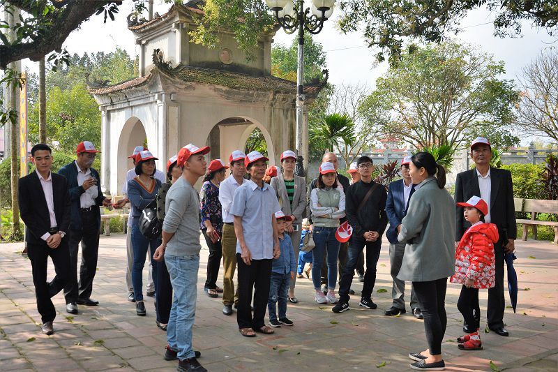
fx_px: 581
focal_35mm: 38
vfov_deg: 35.5
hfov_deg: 51.3
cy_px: 186
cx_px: 279
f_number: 5.6
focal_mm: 25
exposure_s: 1/1000
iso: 400
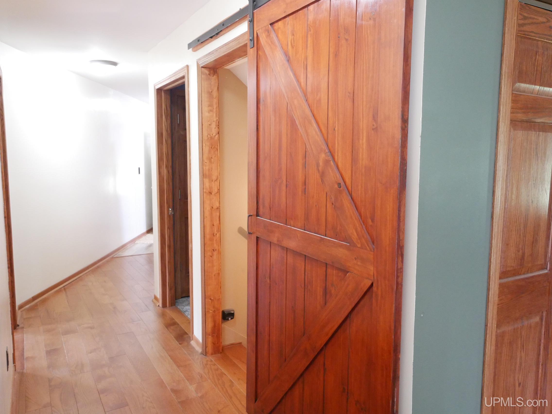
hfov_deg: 63.4
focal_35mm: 28
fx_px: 446
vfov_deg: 49.7
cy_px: 207
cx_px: 276
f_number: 4
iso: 3200
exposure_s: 1/25
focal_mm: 14
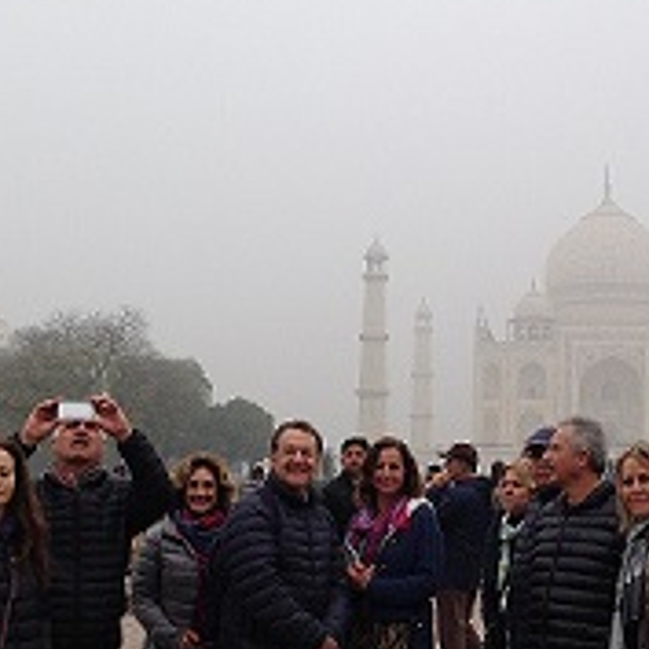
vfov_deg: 26.1
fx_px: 1400
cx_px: 477
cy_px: 348
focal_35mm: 66
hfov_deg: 25.8
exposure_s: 1/364
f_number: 2.4
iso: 50
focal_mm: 4.12
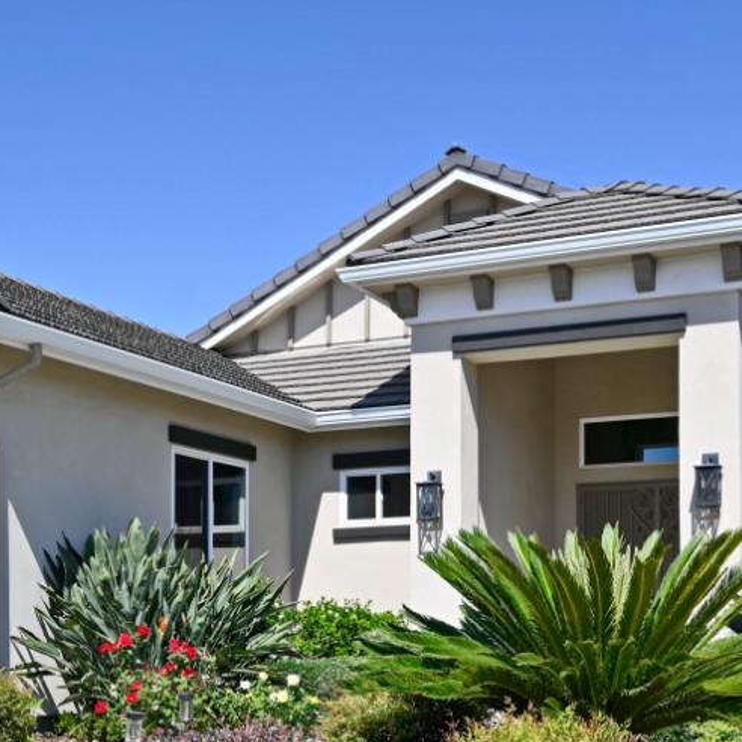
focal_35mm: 57
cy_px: 605
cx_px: 232
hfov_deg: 29.8
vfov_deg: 29.3
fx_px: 1382
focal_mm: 22
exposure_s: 1/400
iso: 100
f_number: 7.1
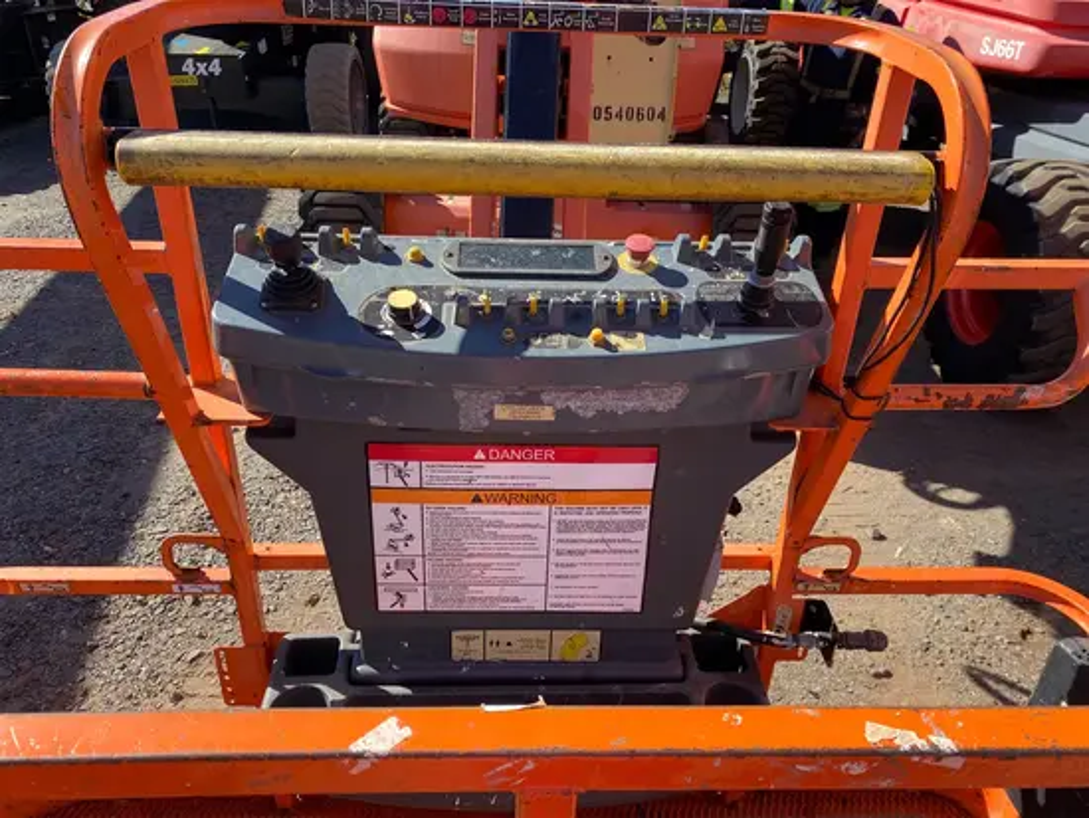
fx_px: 818
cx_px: 544
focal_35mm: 26
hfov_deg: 67.3
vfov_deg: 53.1
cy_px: 409
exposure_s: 1/1007
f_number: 1.8
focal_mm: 4.25
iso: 32
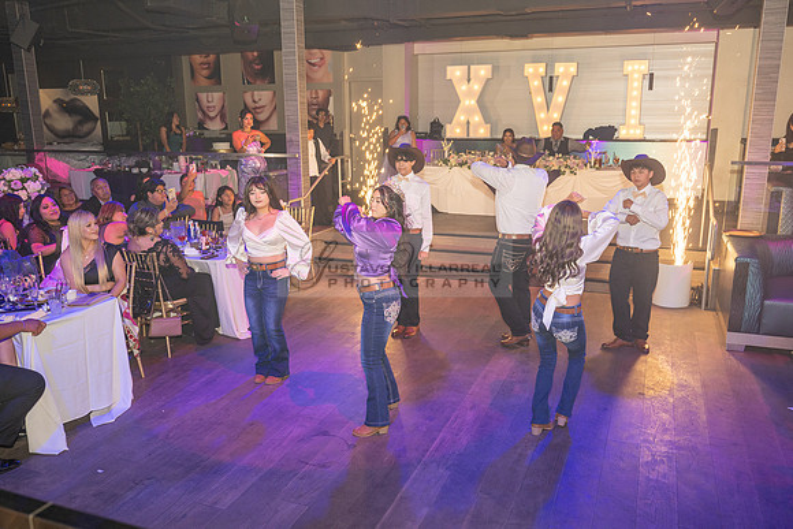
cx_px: 396
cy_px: 264
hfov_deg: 61.1
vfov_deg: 43.0
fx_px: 672
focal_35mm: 30
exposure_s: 1/200
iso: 1000
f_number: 4
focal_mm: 30.5
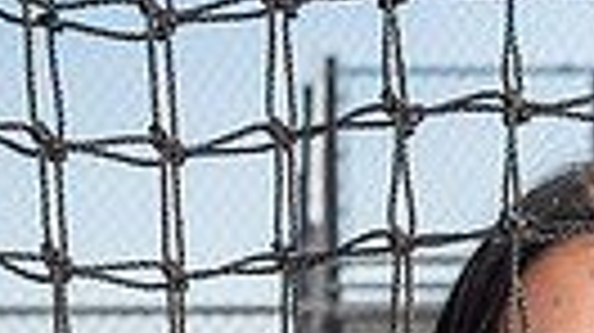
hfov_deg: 13.9
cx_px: 468
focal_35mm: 154
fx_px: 2424
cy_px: 1004
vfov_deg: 7.0
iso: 125
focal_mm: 43
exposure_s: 1/250
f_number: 8
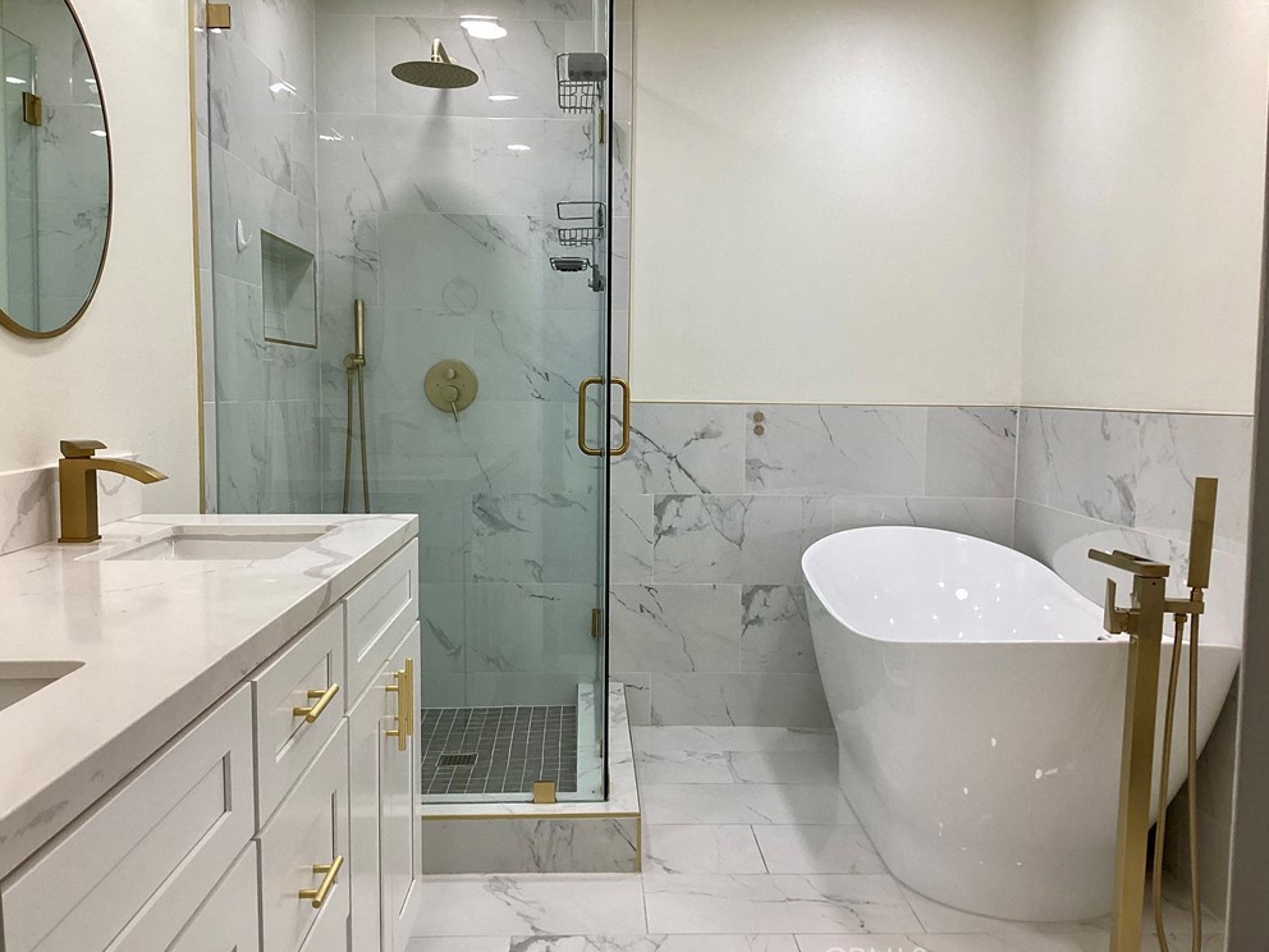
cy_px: 486
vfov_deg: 44.2
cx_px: 636
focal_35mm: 32
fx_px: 1173
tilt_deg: -5.6
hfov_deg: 56.8
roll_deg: -2.4
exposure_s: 1/120
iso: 64
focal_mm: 3.3
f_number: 2.4
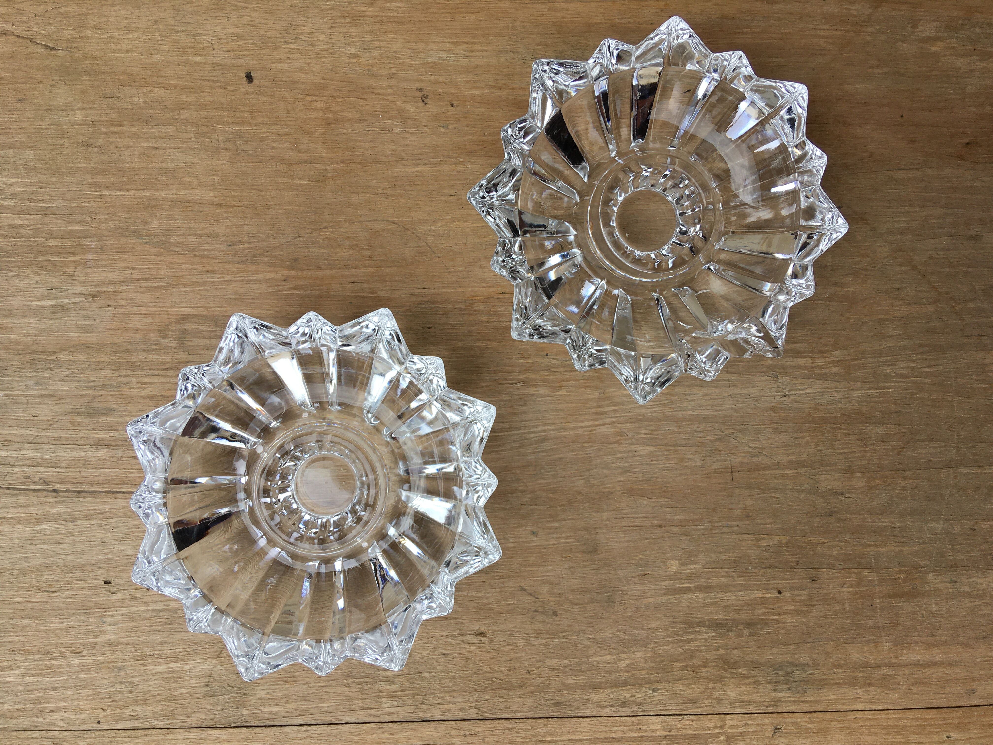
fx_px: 832
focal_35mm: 29
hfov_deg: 61.7
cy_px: 372
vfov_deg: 48.2
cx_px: 496
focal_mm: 4.15
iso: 25
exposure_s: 1/475
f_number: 2.2
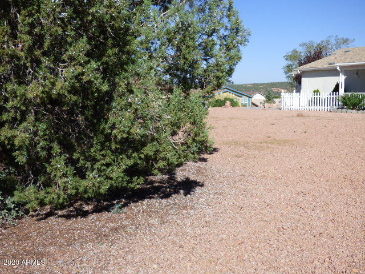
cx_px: 182
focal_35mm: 41
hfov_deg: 45.8
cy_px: 137
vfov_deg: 35.1
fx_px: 432
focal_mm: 7.07
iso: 100
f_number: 3.6
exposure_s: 1/1300
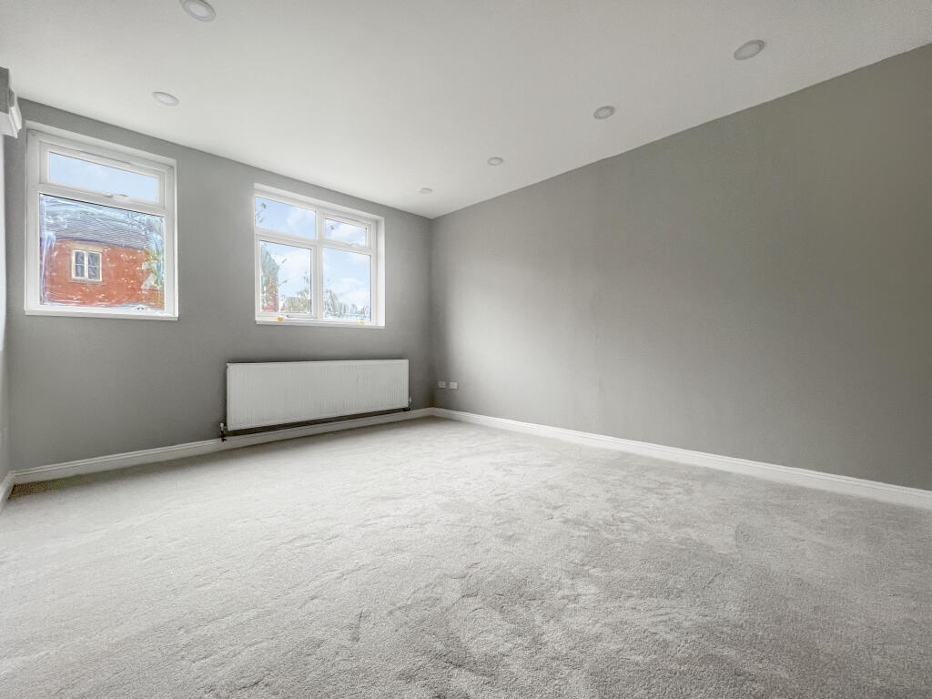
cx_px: 466
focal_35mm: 13
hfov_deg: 106.2
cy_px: 350
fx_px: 350
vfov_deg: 89.9
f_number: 1.8
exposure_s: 1/99
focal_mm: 1.57
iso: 125
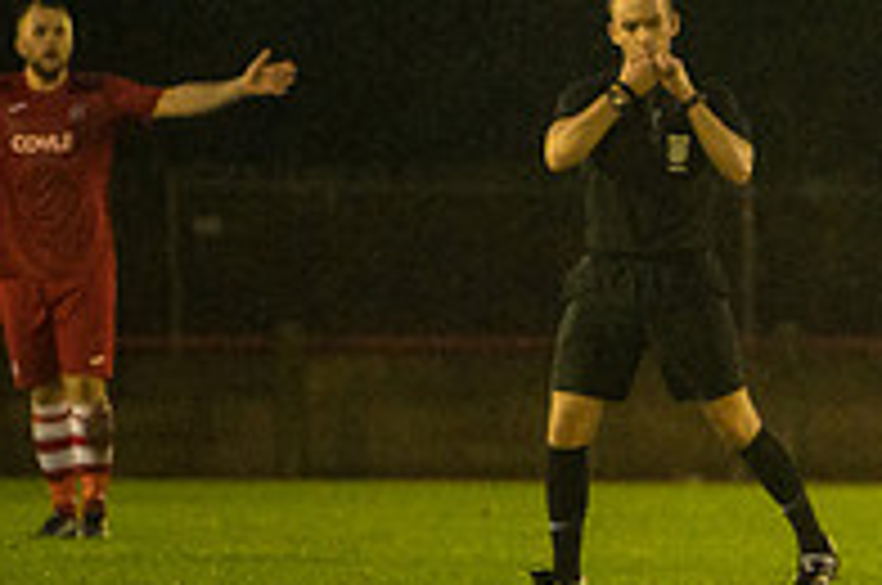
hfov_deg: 2.6
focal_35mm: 802
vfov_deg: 1.7
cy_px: 450
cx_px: 1340
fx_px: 19617
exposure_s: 1/1000
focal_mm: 200
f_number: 2.8
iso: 5000
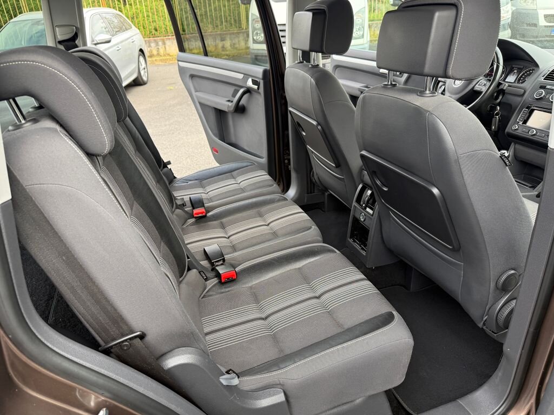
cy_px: 208
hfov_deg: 71.6
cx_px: 277
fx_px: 384
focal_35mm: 24
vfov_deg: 56.8
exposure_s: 1/277
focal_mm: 6.76
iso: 100
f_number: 1.78
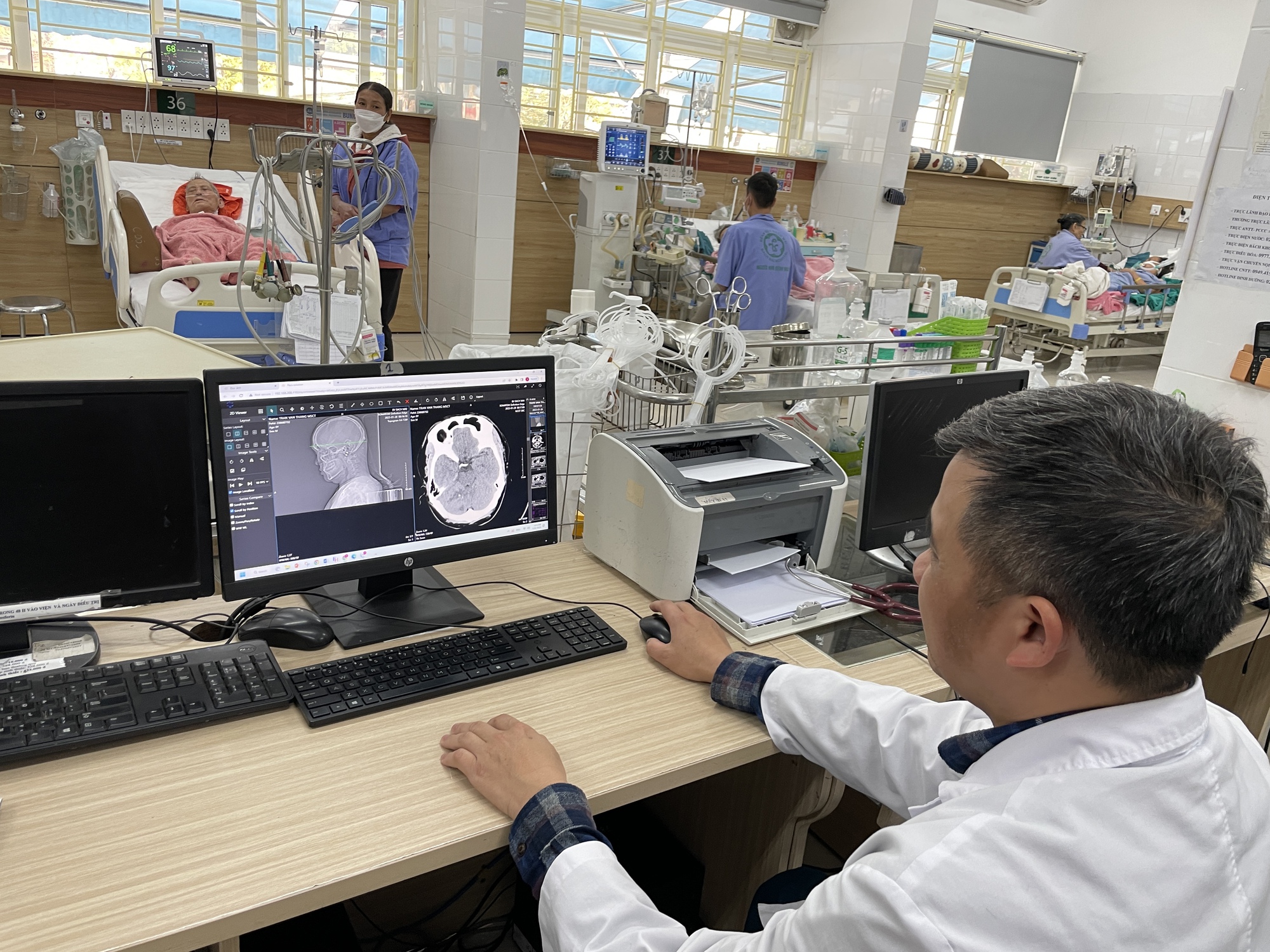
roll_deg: -5.7
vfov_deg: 53.1
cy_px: 476
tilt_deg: -19.0
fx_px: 954
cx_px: 635
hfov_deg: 67.3
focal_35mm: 26
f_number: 1.6
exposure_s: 1/50
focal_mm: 4.2
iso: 80
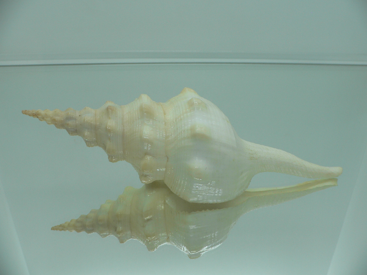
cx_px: 184
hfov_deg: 51.4
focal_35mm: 36
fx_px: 382
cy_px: 137
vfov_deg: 39.7
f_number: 2.8
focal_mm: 4.6
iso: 80
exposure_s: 1/60
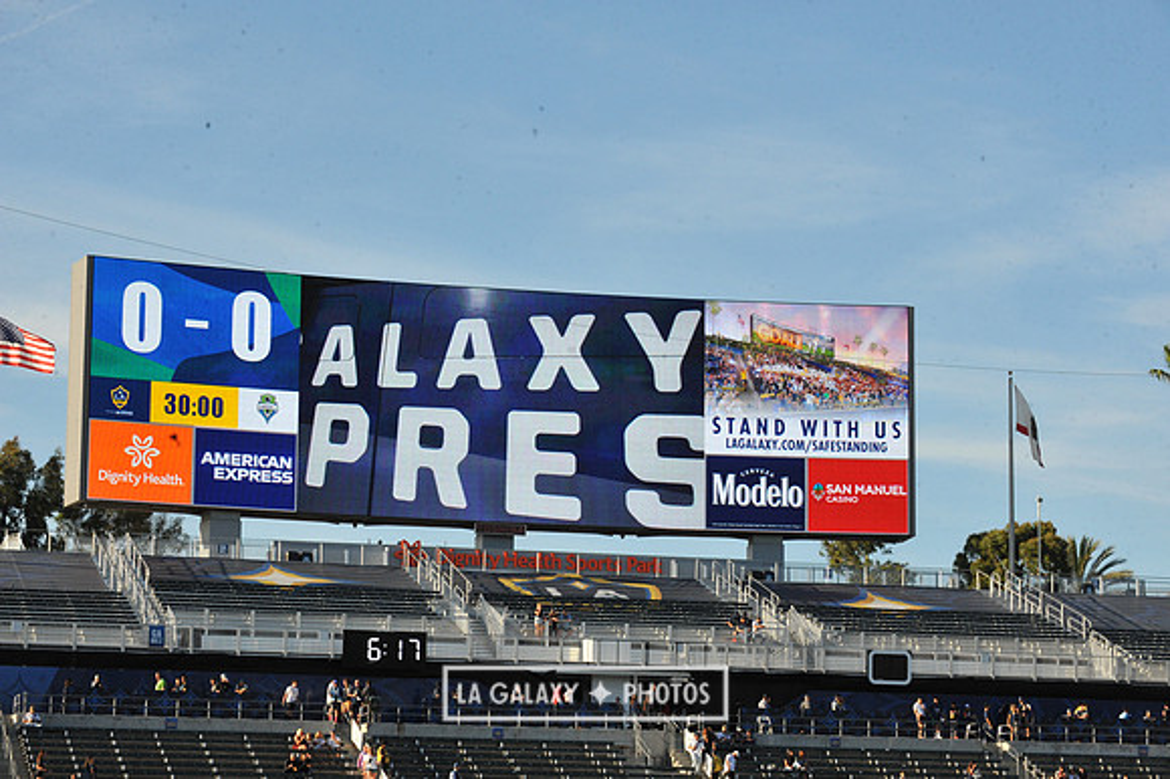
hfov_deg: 17.1
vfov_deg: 11.4
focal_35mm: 120
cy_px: 390
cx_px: 585
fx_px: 3898
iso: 1600
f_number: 16
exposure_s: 1/1000
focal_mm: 120
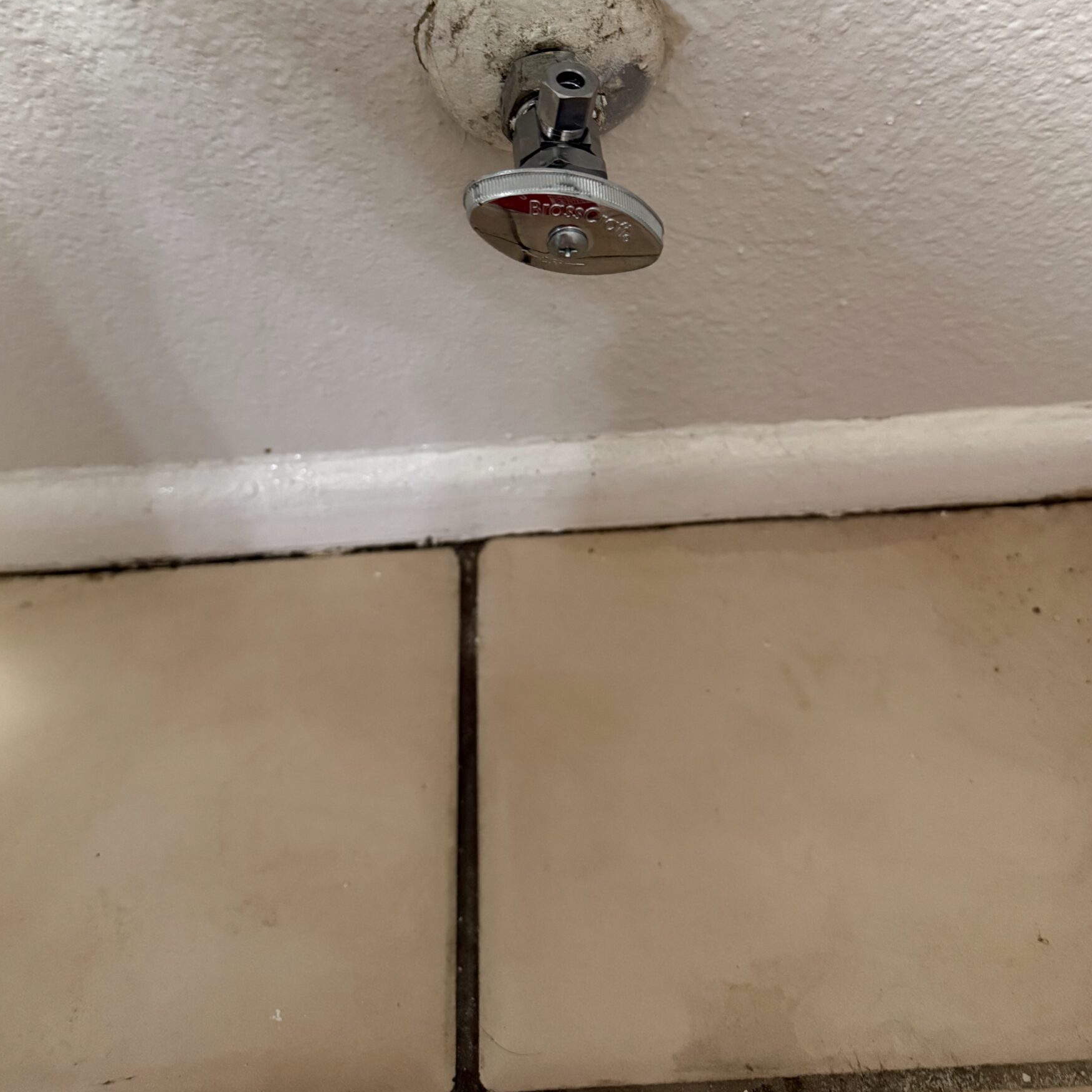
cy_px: 315
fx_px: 1106
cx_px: 524
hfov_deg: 52.5
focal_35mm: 31
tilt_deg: -46.0
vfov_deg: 51.0
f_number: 1.78
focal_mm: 6.76
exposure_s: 1/60
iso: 640
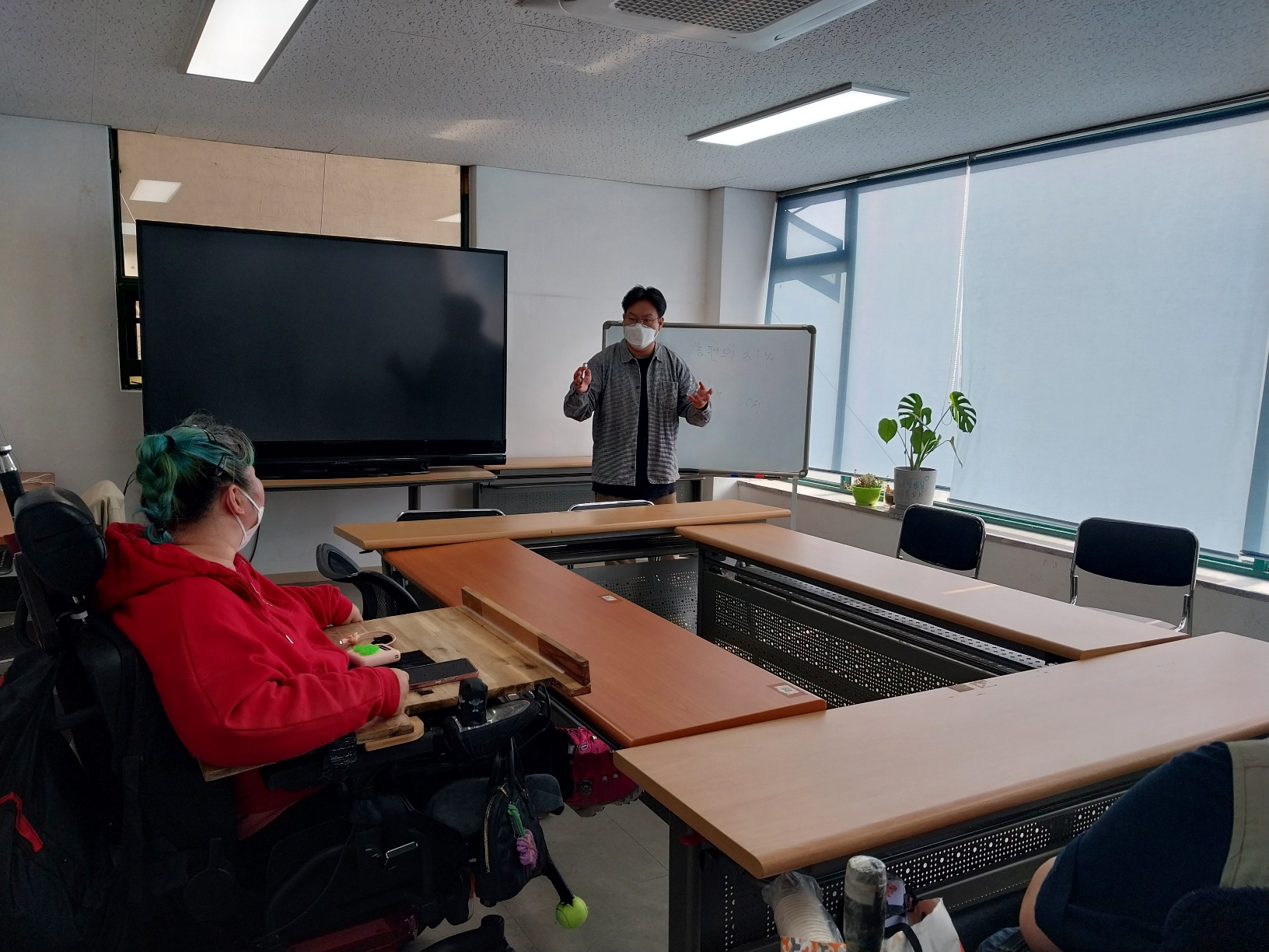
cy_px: 476
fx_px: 953
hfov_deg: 67.3
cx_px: 634
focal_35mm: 26
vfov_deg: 53.1
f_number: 1.8
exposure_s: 1/120
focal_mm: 4
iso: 32
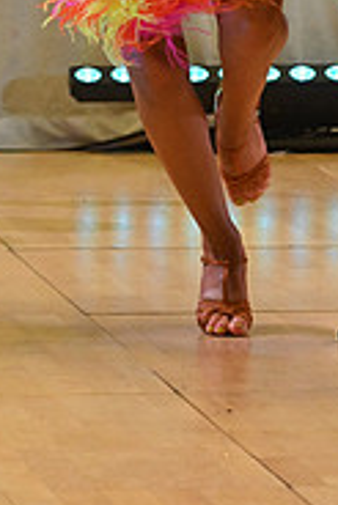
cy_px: -222
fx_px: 5974
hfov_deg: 3.2
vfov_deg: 4.8
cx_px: 315
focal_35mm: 425
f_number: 7.1
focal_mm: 135
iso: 4000
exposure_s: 1/400
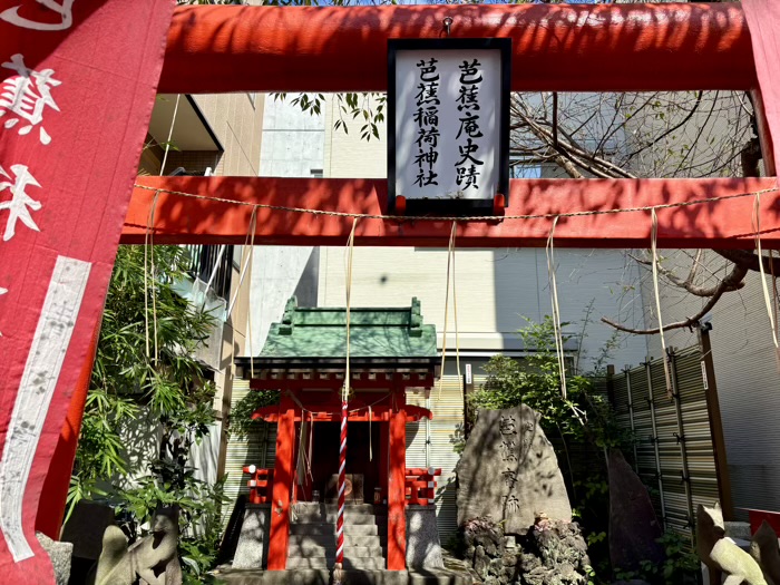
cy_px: 292
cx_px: 390
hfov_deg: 67.3
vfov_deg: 53.1
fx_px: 586
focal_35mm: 26
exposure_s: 1/2571
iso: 50
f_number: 1.6
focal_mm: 5.96
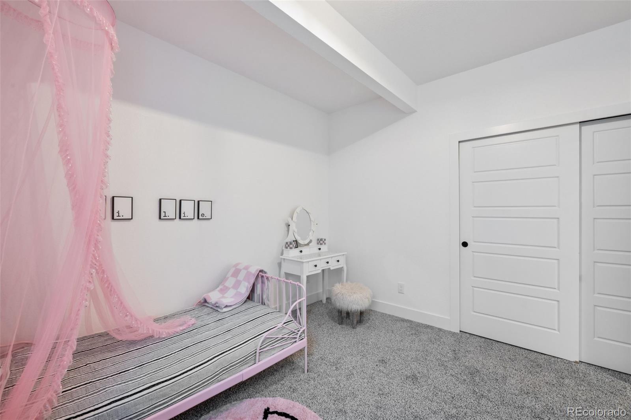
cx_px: 316
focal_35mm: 15
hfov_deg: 100.4
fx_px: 263
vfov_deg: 77.3
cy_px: 210
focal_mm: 15
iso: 800
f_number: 11
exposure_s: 1/3.33
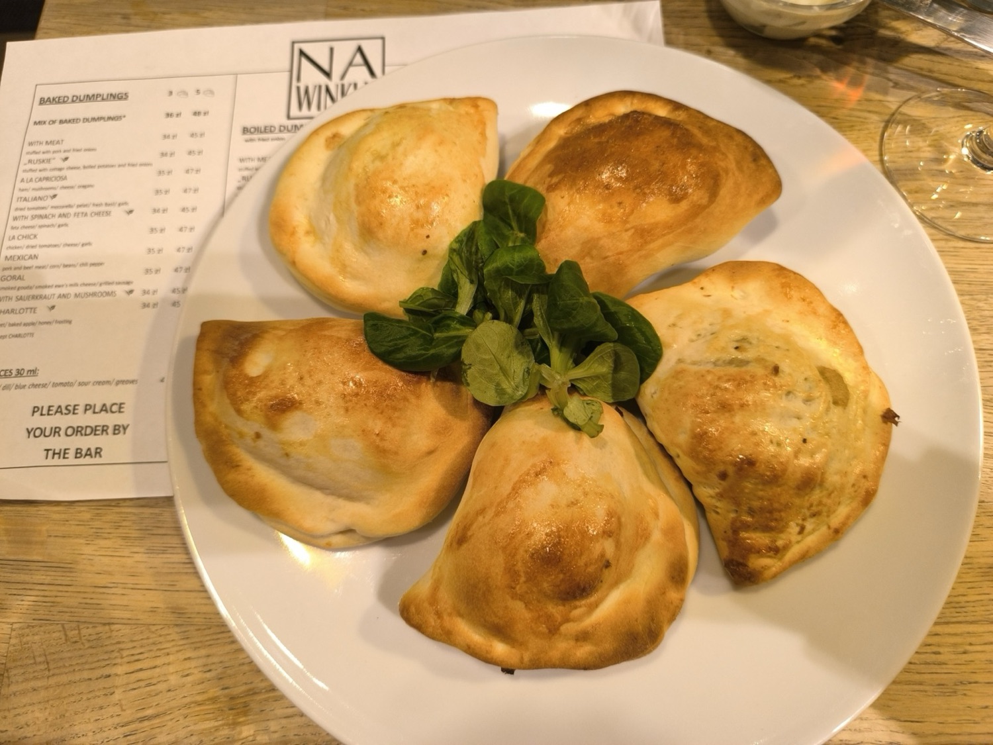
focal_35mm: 23
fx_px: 660
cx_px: 496
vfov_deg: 58.9
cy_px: 372
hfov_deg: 73.9
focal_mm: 6.14
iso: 1000
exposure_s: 1/25
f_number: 1.65
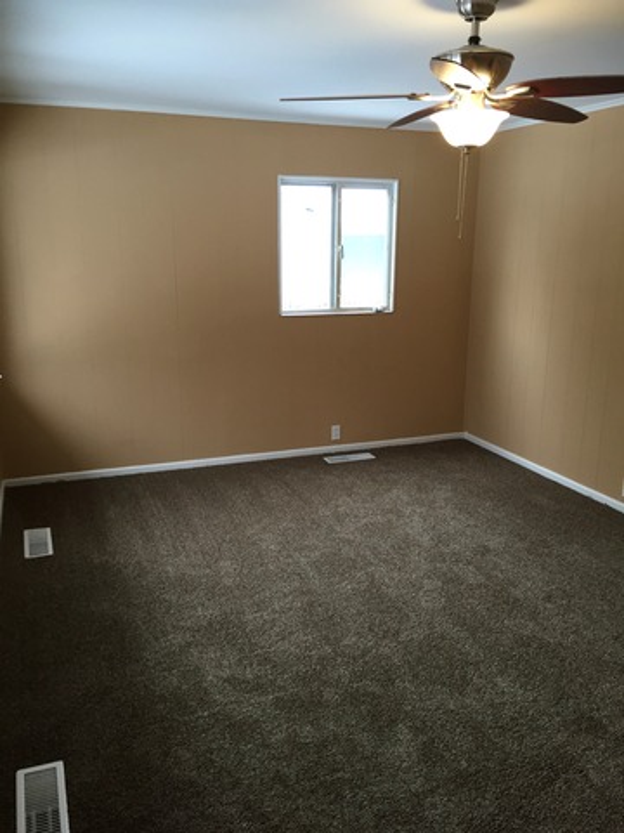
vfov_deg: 61.7
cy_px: 416
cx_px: 312
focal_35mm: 29
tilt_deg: -13.6
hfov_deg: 48.2
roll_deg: +0.1
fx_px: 697
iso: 50
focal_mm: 4.15
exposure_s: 1/30
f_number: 2.2
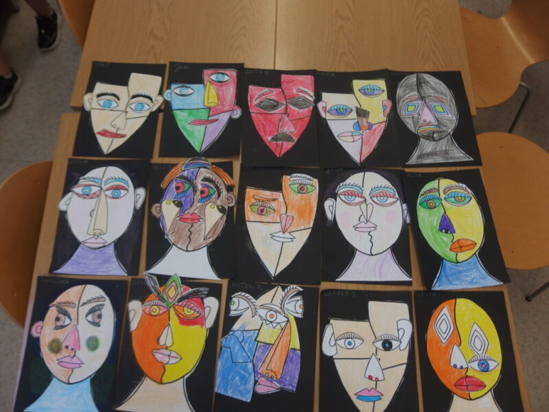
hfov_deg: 67.3
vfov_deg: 53.1
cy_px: 206
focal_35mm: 26
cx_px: 274
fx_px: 412
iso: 100
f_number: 2.5
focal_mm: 4.7
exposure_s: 1/80
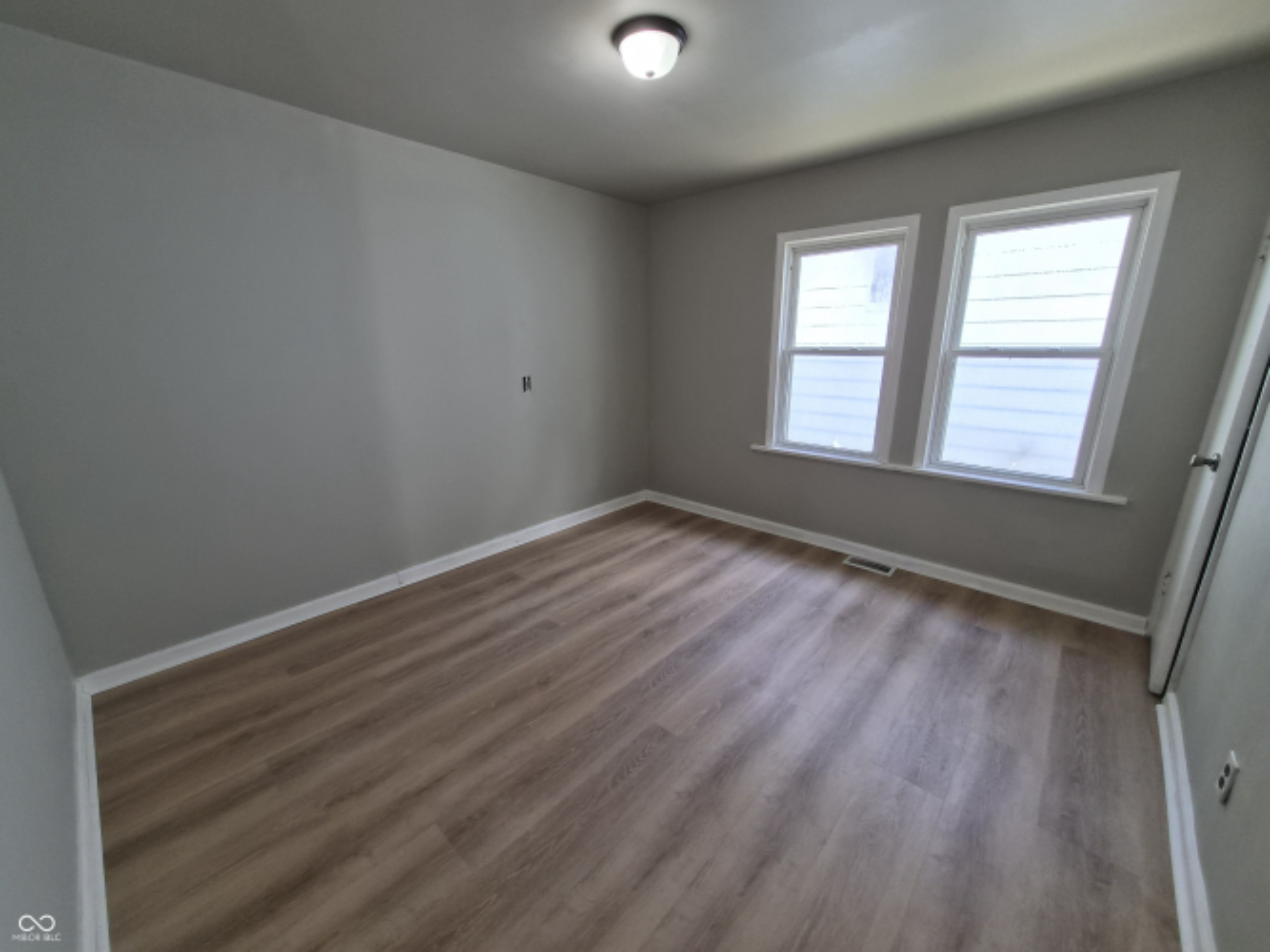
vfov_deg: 89.9
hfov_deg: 106.2
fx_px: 477
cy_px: 476
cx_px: 635
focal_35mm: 13
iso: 64
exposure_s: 1/60
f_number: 2.2
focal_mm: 1.7
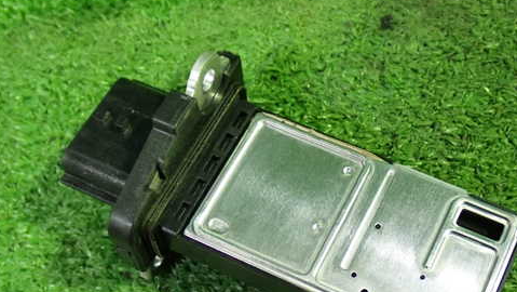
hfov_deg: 34.8
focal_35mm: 60
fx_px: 823
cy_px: 193
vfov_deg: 20.0
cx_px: 285
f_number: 2.9
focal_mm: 7.84
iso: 800
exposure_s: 1/30
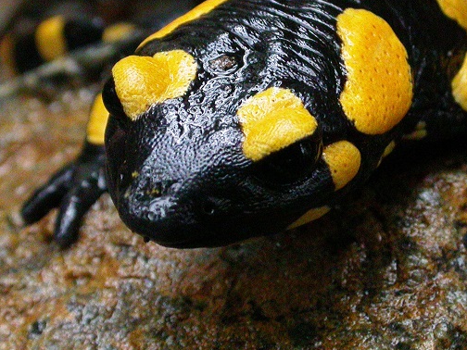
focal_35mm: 162
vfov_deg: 9.2
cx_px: 318
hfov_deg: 12.2
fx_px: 2186
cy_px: 108
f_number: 5.7
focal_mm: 21.1
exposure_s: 1/60
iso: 400
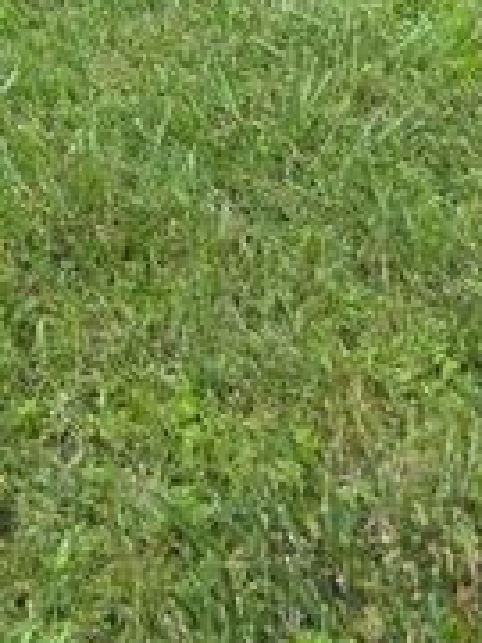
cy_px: -804
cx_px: -496
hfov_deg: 9.9
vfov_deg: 12.0
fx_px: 2562
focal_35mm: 138
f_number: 1.7
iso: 80
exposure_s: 1/2558
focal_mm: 6.3
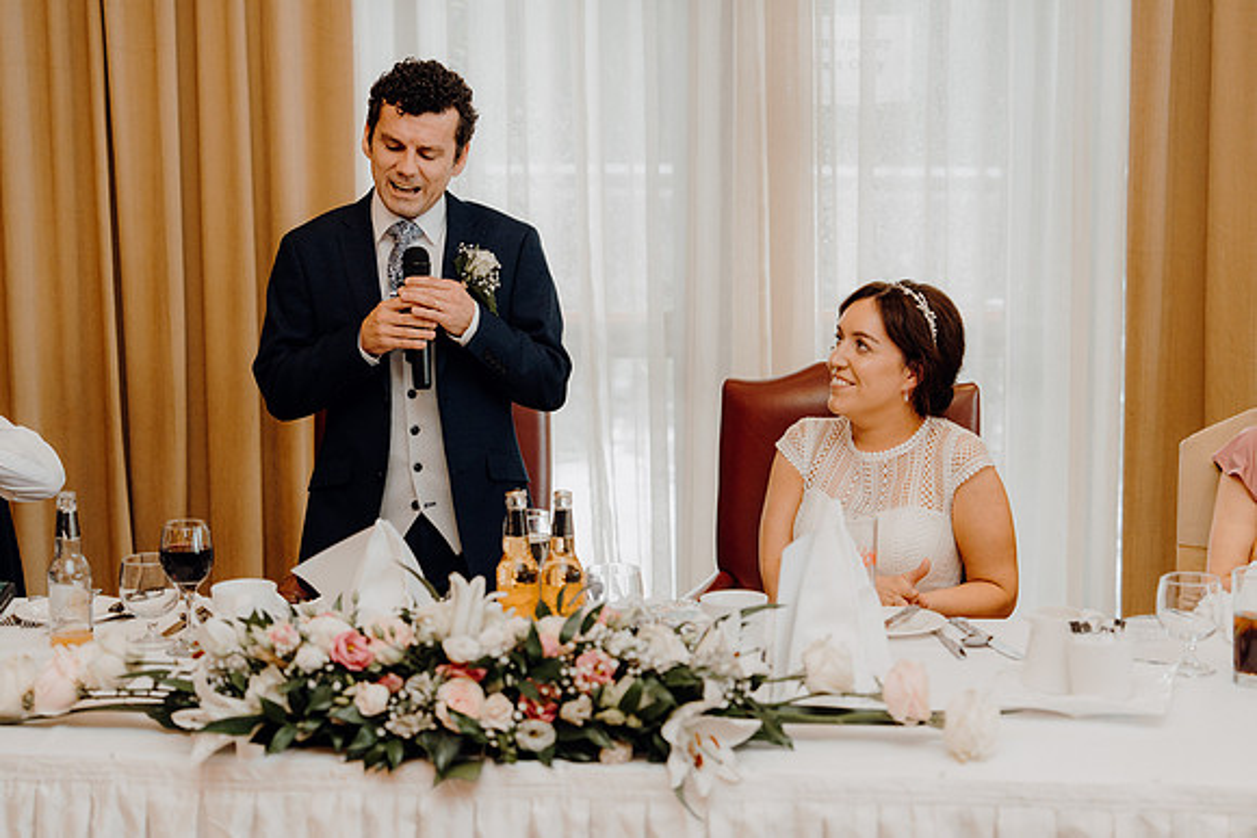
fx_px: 2130
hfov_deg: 32.9
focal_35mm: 61
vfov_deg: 22.3
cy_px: 419
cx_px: 628
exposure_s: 1/200
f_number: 2.8
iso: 1000
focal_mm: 61
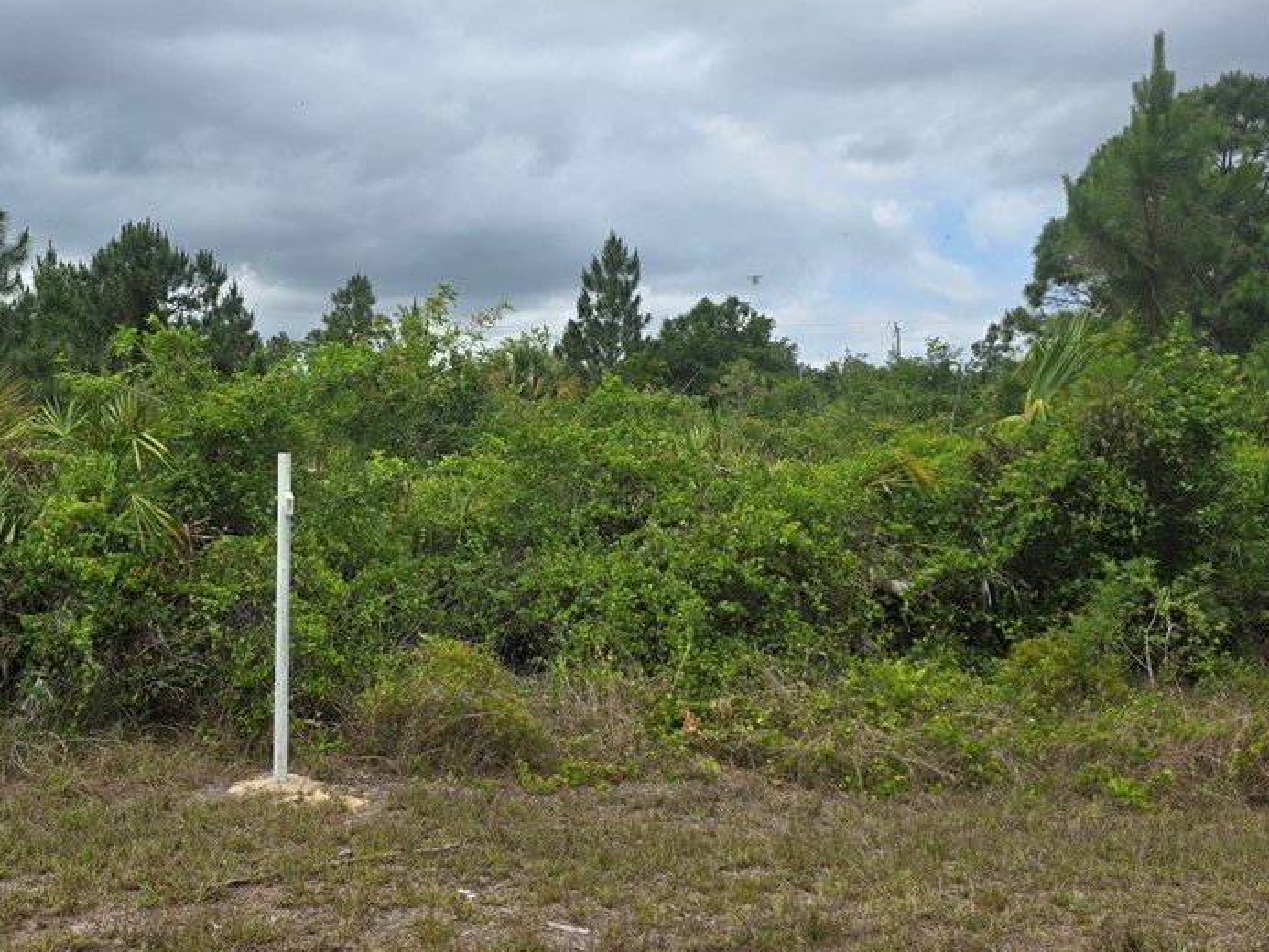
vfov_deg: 41.7
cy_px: 423
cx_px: 337
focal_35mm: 34
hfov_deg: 51.9
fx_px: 1247
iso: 12
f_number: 1.7
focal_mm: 6.3
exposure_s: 1/720
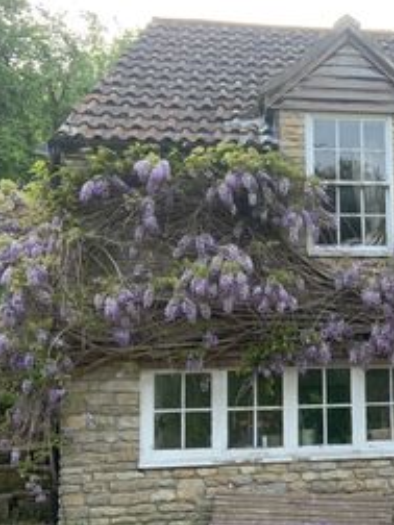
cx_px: 444
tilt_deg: +6.3
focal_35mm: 62
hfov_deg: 22.2
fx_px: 941
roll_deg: +3.0
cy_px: 329
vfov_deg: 31.1
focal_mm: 4.25
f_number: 1.8
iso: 25
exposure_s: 1/124
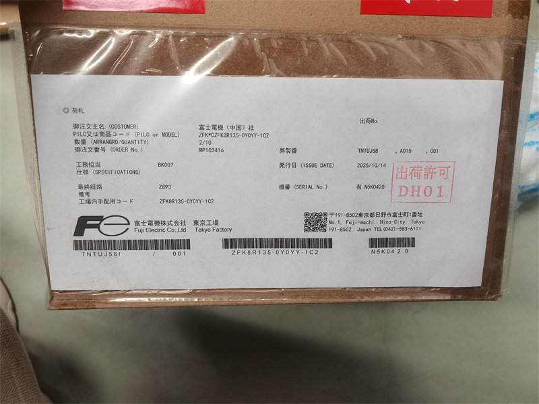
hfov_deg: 65.3
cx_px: 270
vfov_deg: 51.4
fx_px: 420
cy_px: 202
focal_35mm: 27
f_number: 1.9
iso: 200
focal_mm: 4.94
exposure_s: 1/50
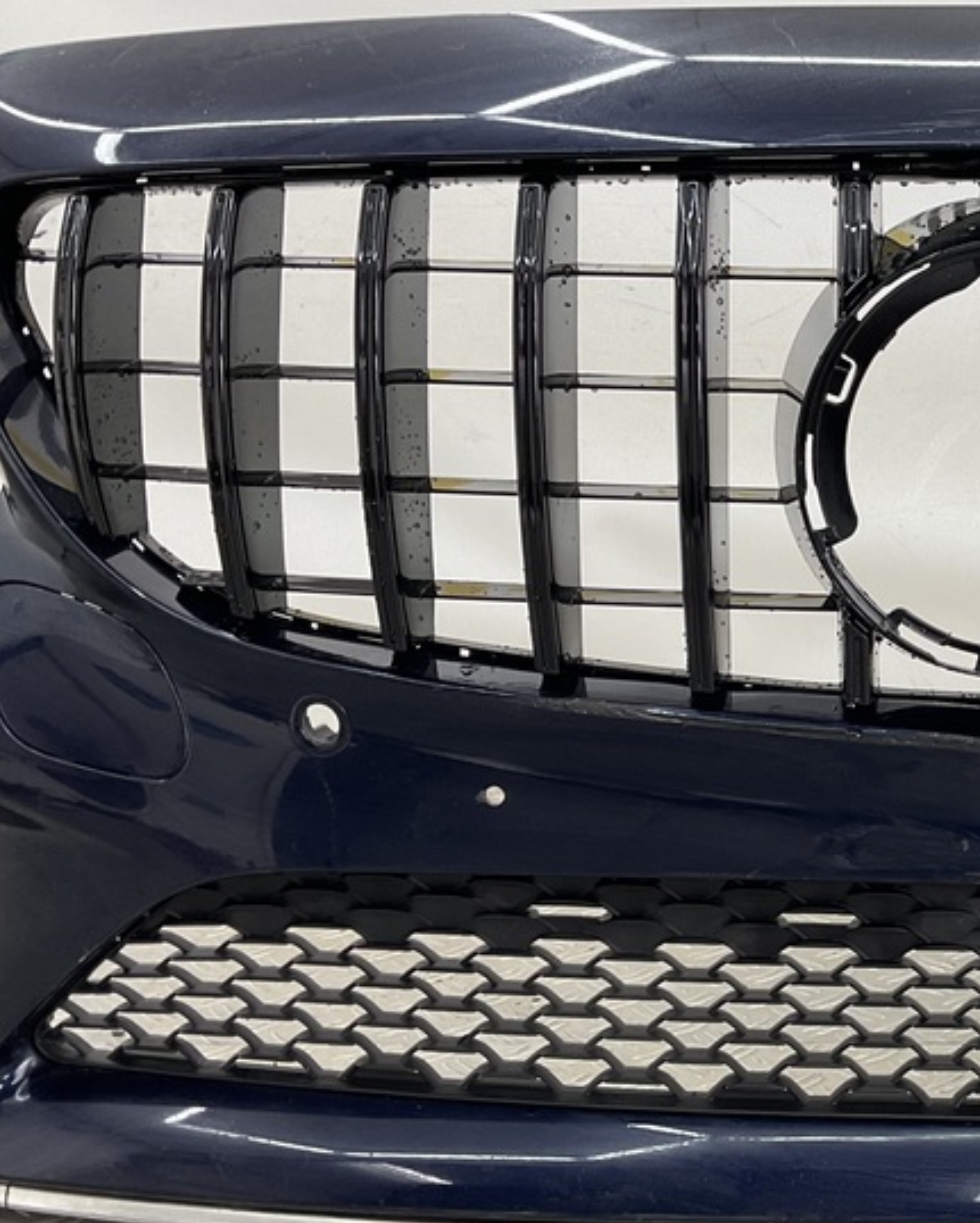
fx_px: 1920
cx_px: 998
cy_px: 696
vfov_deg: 35.3
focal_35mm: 53
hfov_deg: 26.9
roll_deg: -1.7
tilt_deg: -13.3
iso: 40
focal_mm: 3
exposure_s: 1/120
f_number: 1.8
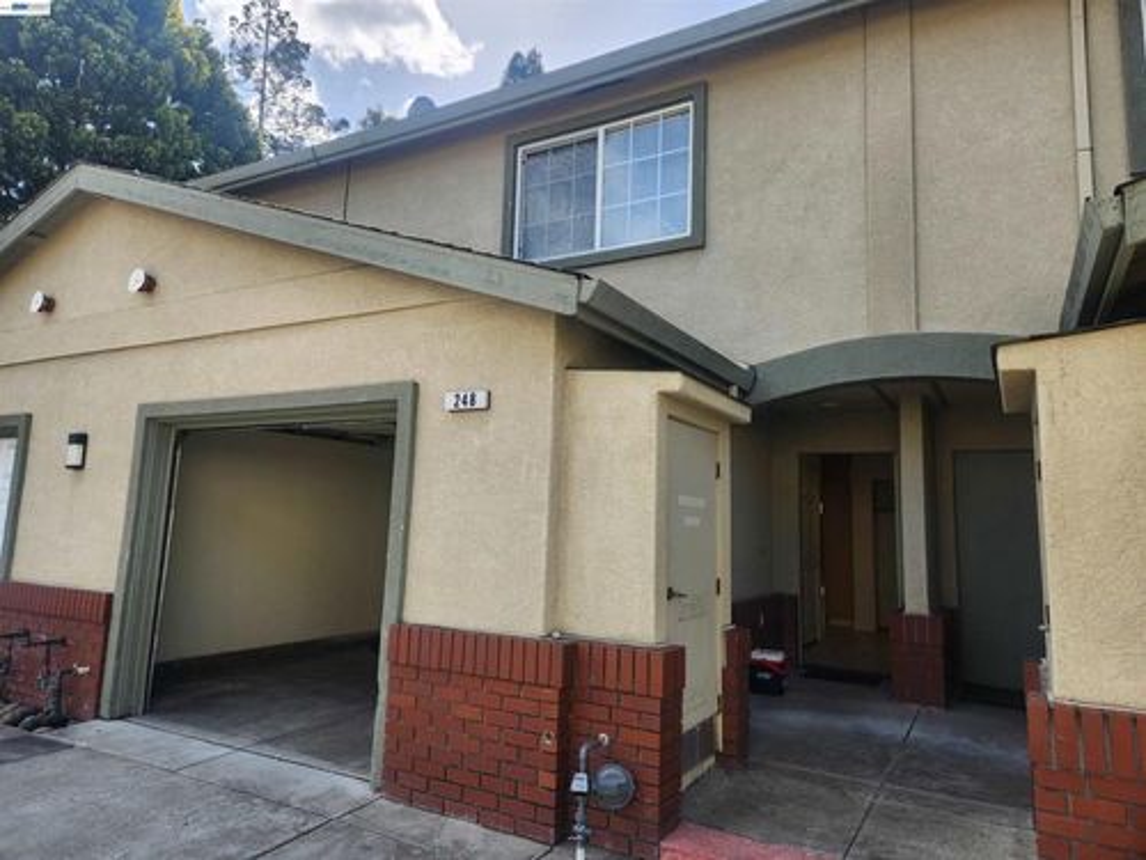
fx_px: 761
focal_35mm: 23
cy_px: 430
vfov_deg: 58.9
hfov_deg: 73.9
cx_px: 573
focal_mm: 5.4
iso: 20
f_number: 1.8
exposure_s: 1/601
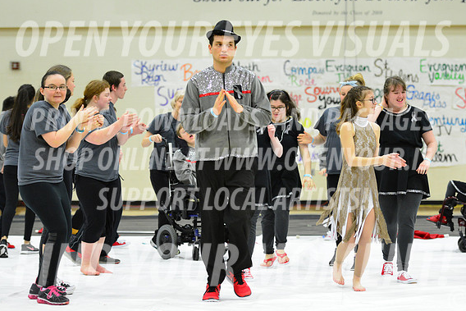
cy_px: 156
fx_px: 1256
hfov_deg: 21.0
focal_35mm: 97
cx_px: 232
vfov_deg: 14.1
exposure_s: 1/250
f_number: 2.8
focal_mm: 95
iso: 3200
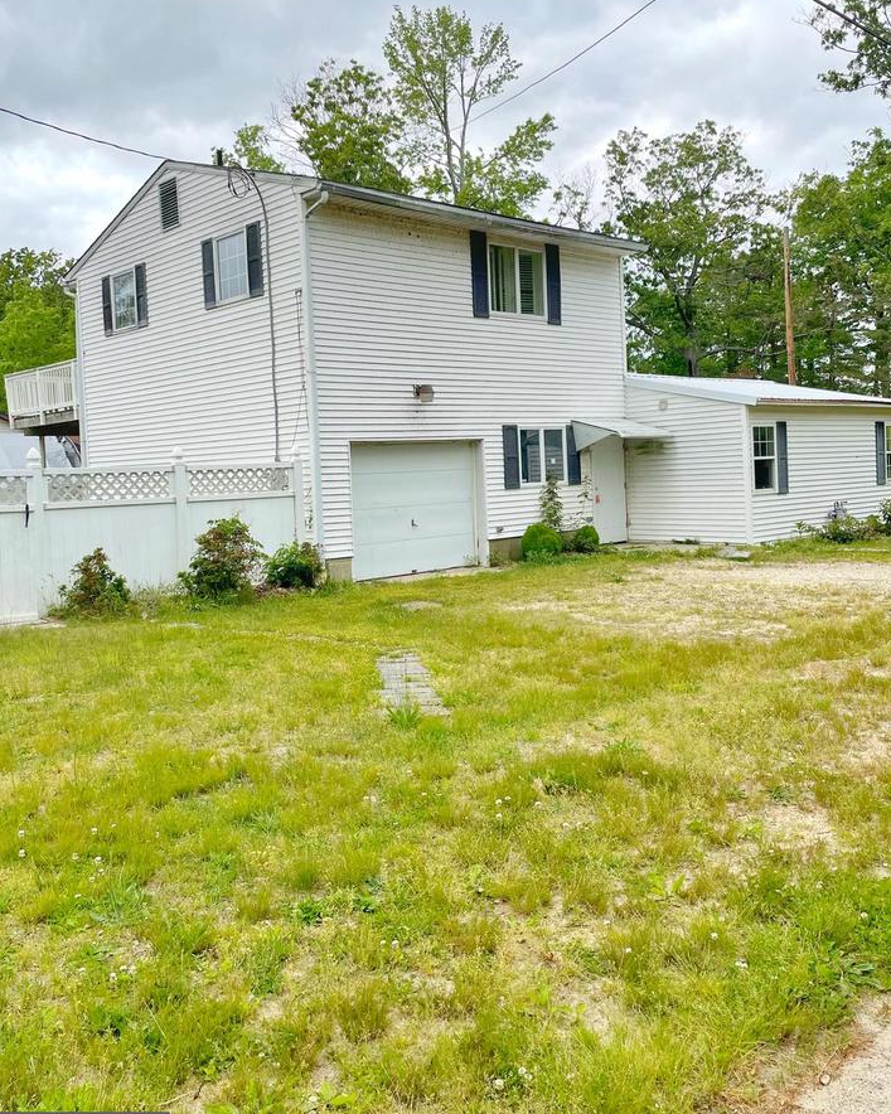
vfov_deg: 57.1
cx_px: 459
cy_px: 504
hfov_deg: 47.1
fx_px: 1022
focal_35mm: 31
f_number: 1.6
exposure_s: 1/1916
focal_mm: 4.2
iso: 32
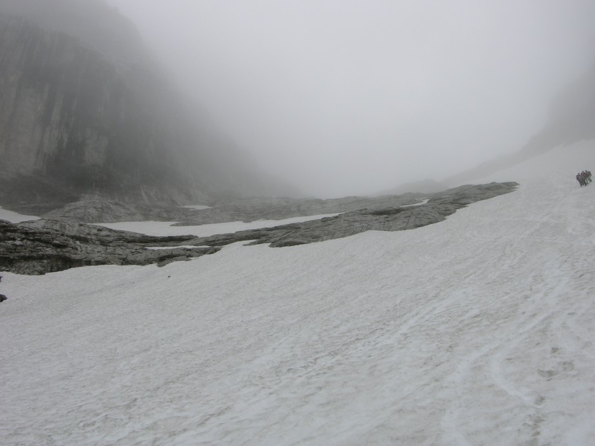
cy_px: 204
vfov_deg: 36.8
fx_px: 670
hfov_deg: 47.9
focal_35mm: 39
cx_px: 309
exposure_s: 1/242
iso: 50
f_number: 7.1
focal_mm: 8.9
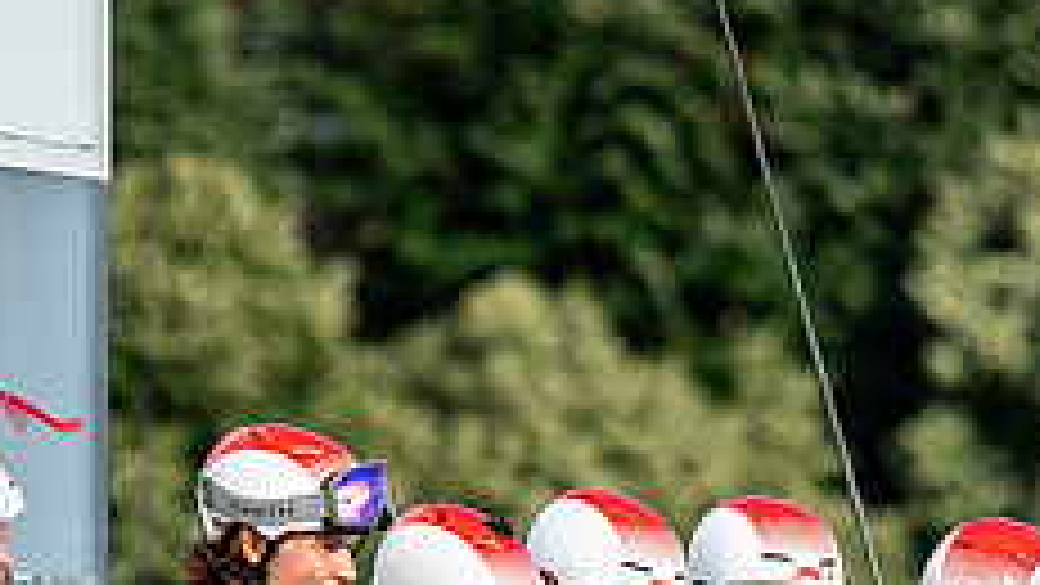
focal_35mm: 1182
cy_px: 812
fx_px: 32599
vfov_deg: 1.0
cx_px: 684
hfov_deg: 1.8
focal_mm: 300
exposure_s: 1/2500
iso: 500
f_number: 5
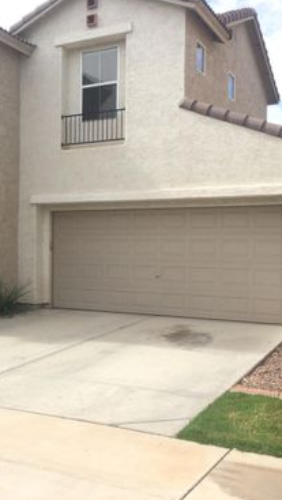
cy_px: 247
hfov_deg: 27.2
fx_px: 570
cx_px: 53
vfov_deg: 47.3
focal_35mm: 43
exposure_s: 1/1866
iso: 32
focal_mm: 4.15
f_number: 2.2
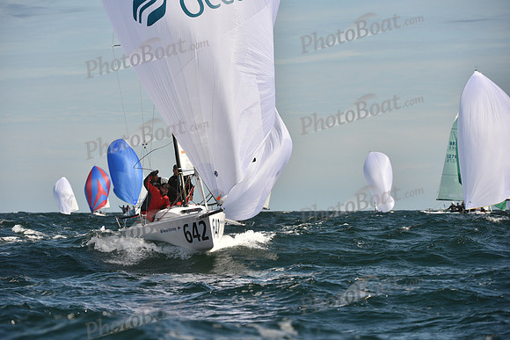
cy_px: 170
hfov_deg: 8.2
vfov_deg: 5.5
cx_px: 255
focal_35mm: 250
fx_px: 3542
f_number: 7.1
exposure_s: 1/1250
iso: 250
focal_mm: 250
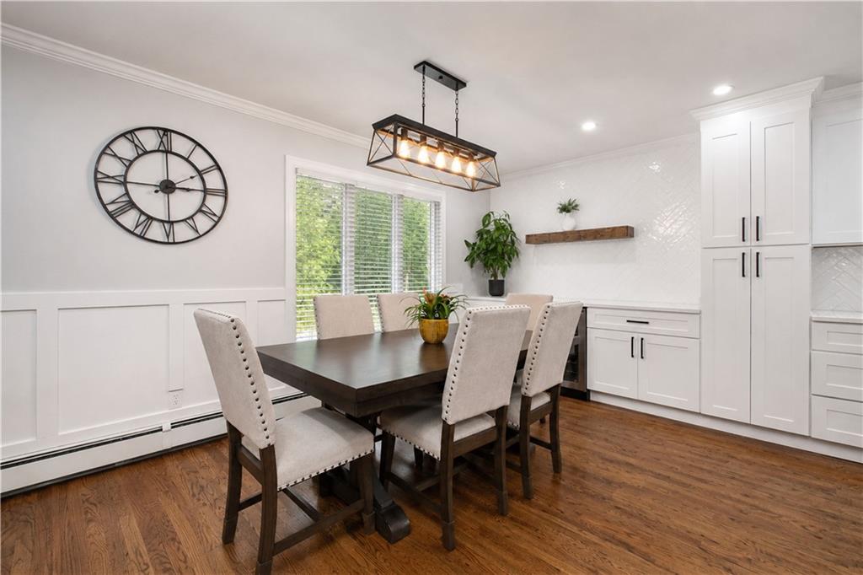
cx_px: 432
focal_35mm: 15
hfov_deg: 100.4
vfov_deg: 77.3
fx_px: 359
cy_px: 288
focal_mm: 10
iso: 2000
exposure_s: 1/60
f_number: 8
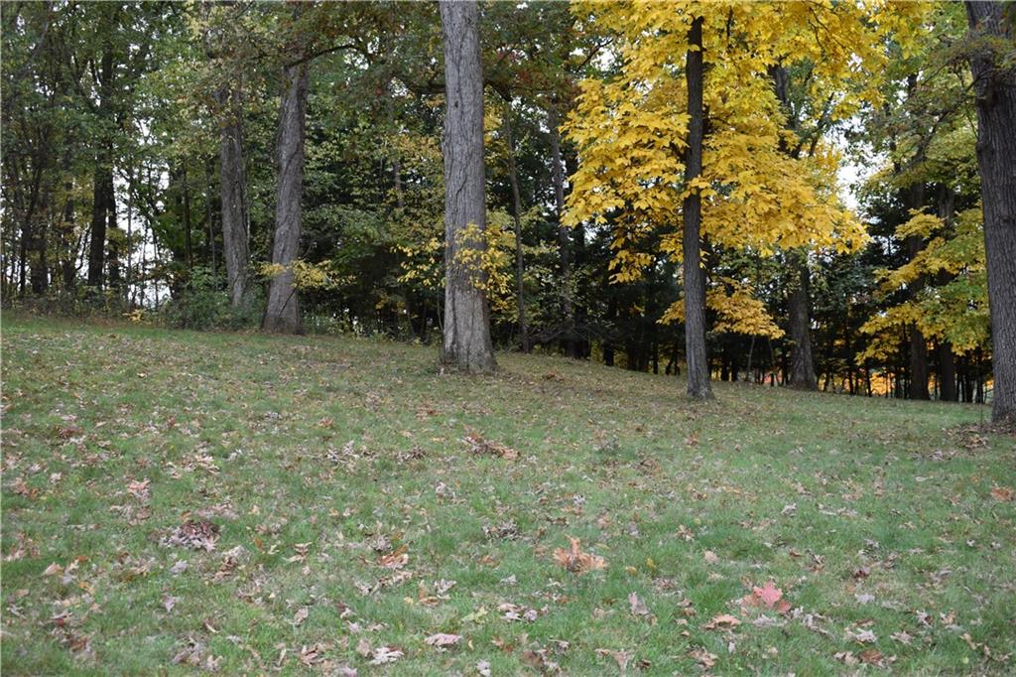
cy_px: 338
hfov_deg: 43.6
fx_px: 1270
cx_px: 508
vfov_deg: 29.8
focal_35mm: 45
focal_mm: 30
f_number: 5.6
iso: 400
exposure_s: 1/125
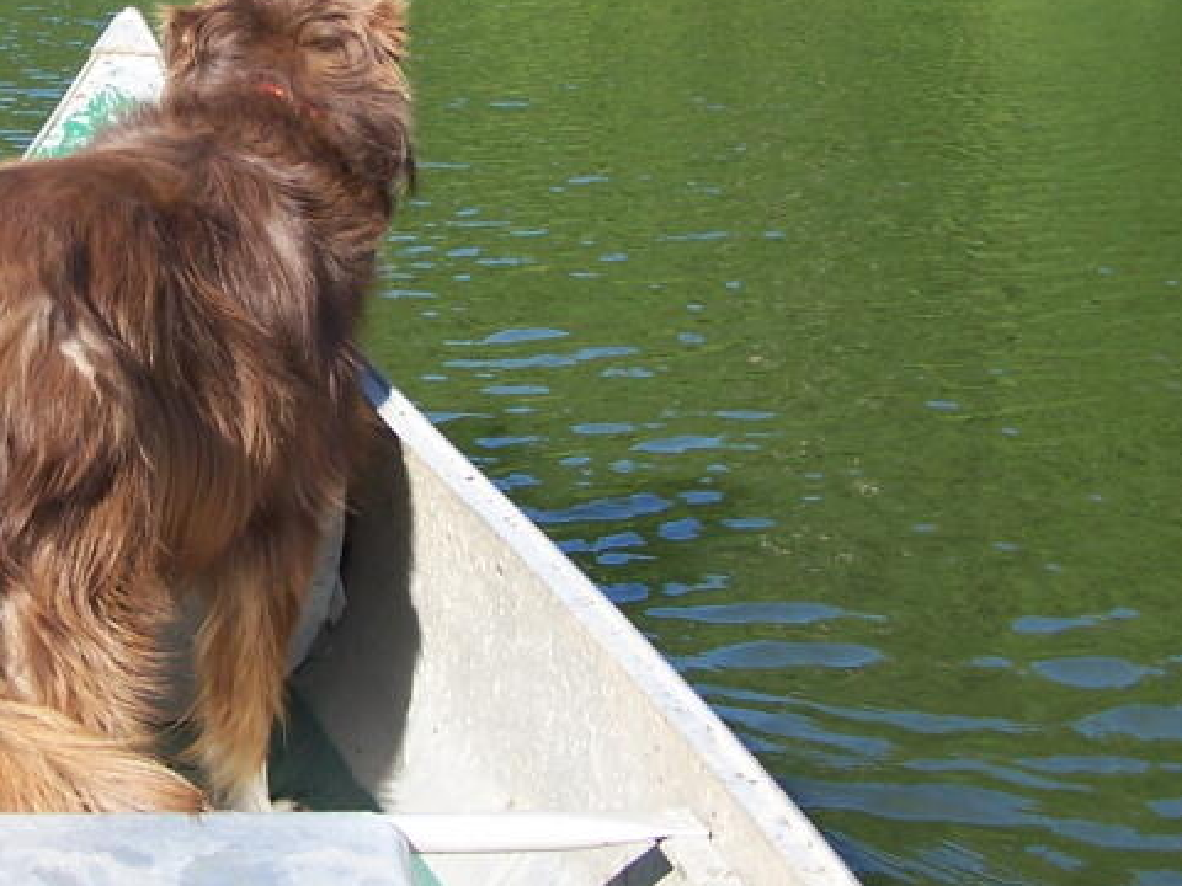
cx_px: 195
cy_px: 241
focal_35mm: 81
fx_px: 2766
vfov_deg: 18.1
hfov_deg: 23.7
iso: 80
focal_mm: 6.3
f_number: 2.8
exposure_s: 1/500
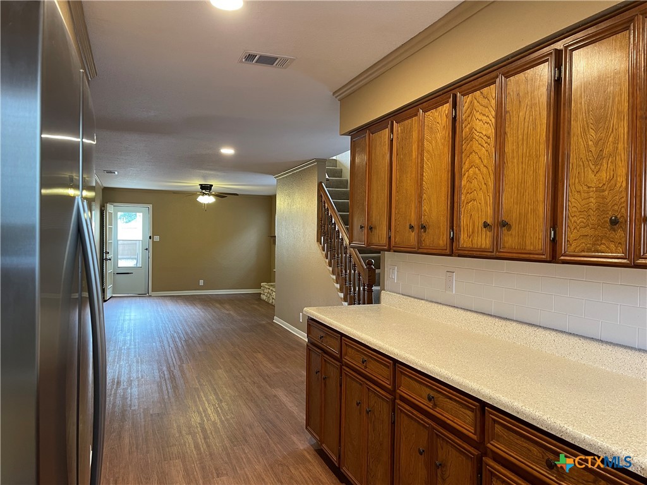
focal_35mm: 26
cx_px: 324
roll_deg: -1.2
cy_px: 242
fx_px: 486
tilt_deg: -2.7
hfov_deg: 67.3
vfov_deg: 53.1
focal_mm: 5.1
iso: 160
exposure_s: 1/60
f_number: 1.6
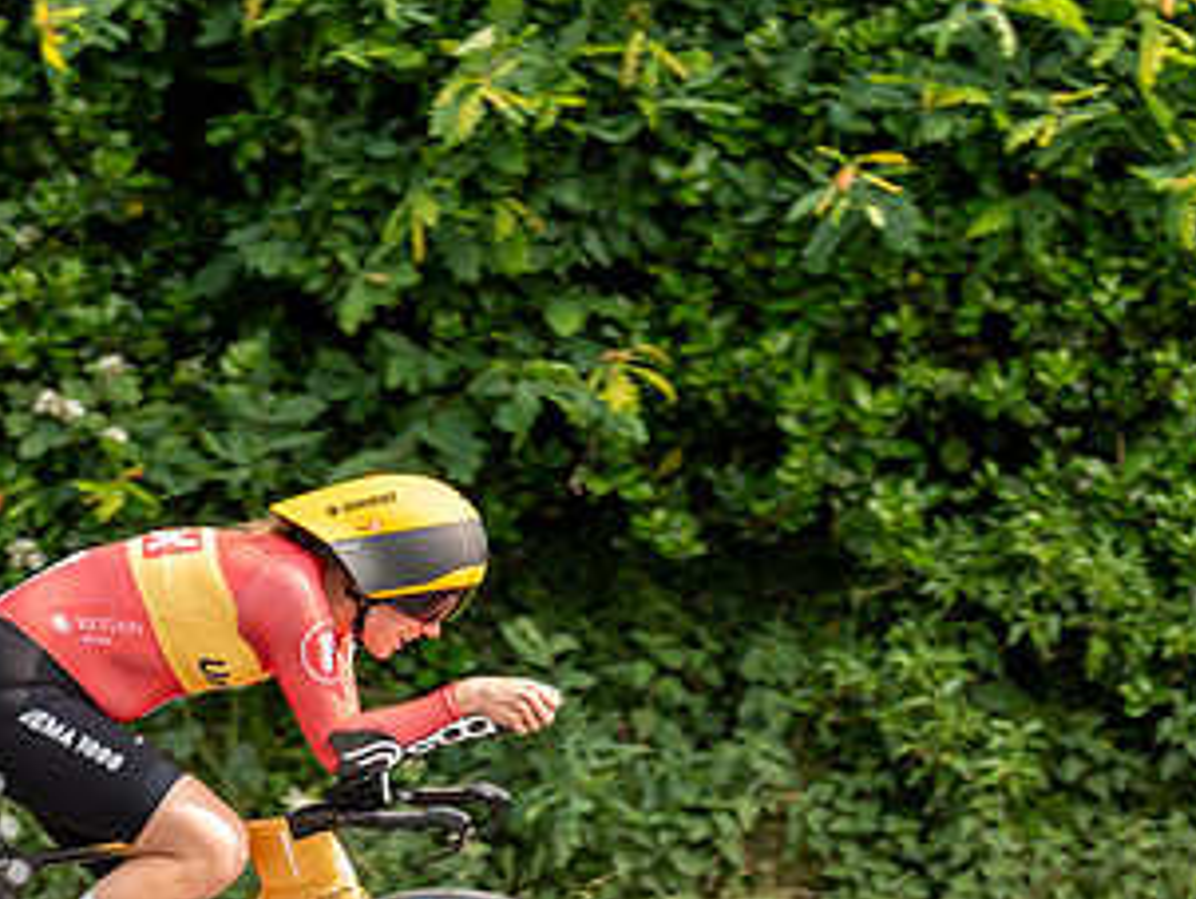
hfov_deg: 5.2
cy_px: 723
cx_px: 277
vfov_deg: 3.9
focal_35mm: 380
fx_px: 13140
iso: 320
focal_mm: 200
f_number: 3.2
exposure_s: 1/1000
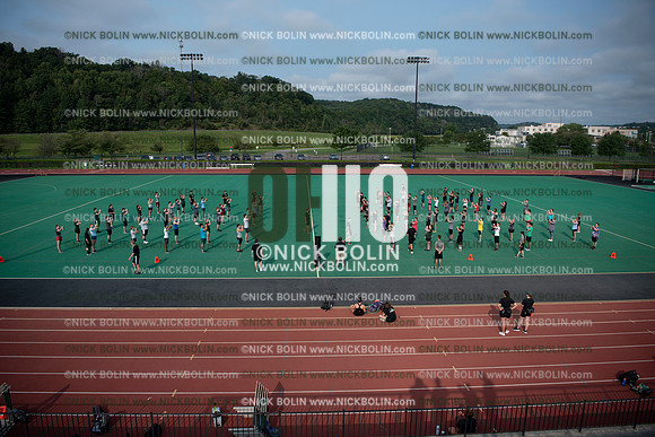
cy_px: 218
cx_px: 328
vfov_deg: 53.2
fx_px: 437
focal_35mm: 24
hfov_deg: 73.7
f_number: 3.5
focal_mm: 24
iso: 125
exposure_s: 1/1600
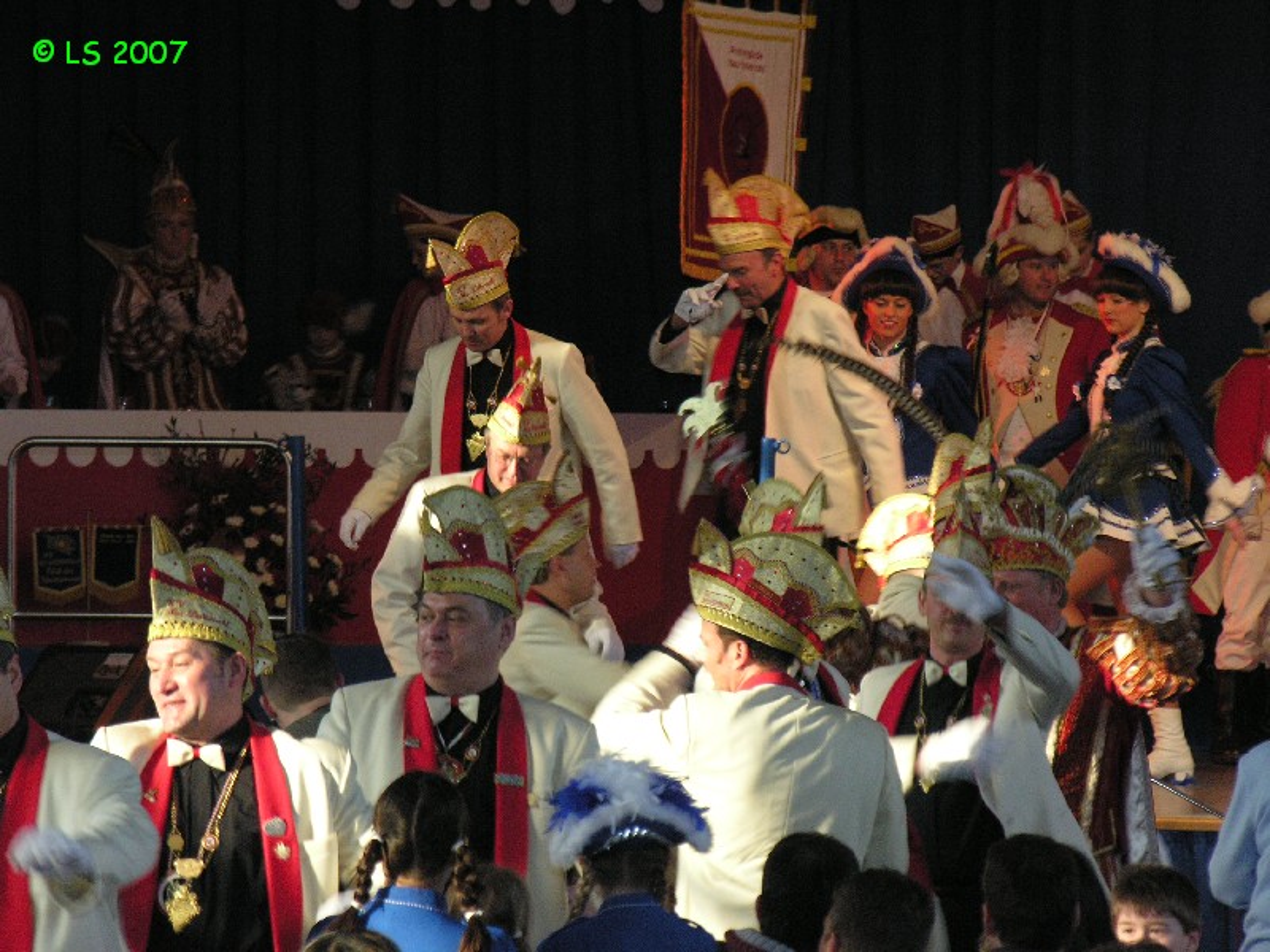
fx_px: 8805
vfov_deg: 6.2
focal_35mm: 240
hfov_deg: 8.2
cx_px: 635
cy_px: 476
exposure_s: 1/42.2
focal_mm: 61
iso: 200
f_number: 4.4
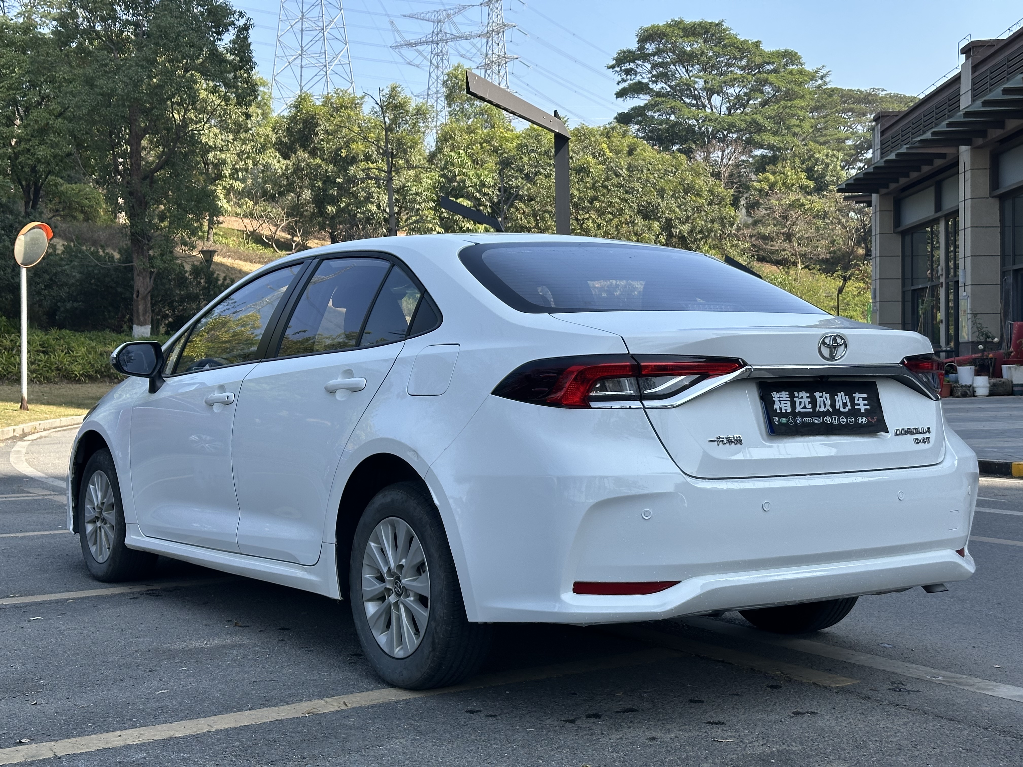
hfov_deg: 39.7
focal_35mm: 48
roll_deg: +0.8
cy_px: 384
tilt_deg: -0.5
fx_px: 1419
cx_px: 512
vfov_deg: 30.3
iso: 64
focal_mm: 6.86
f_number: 1.78
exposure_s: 1/1695
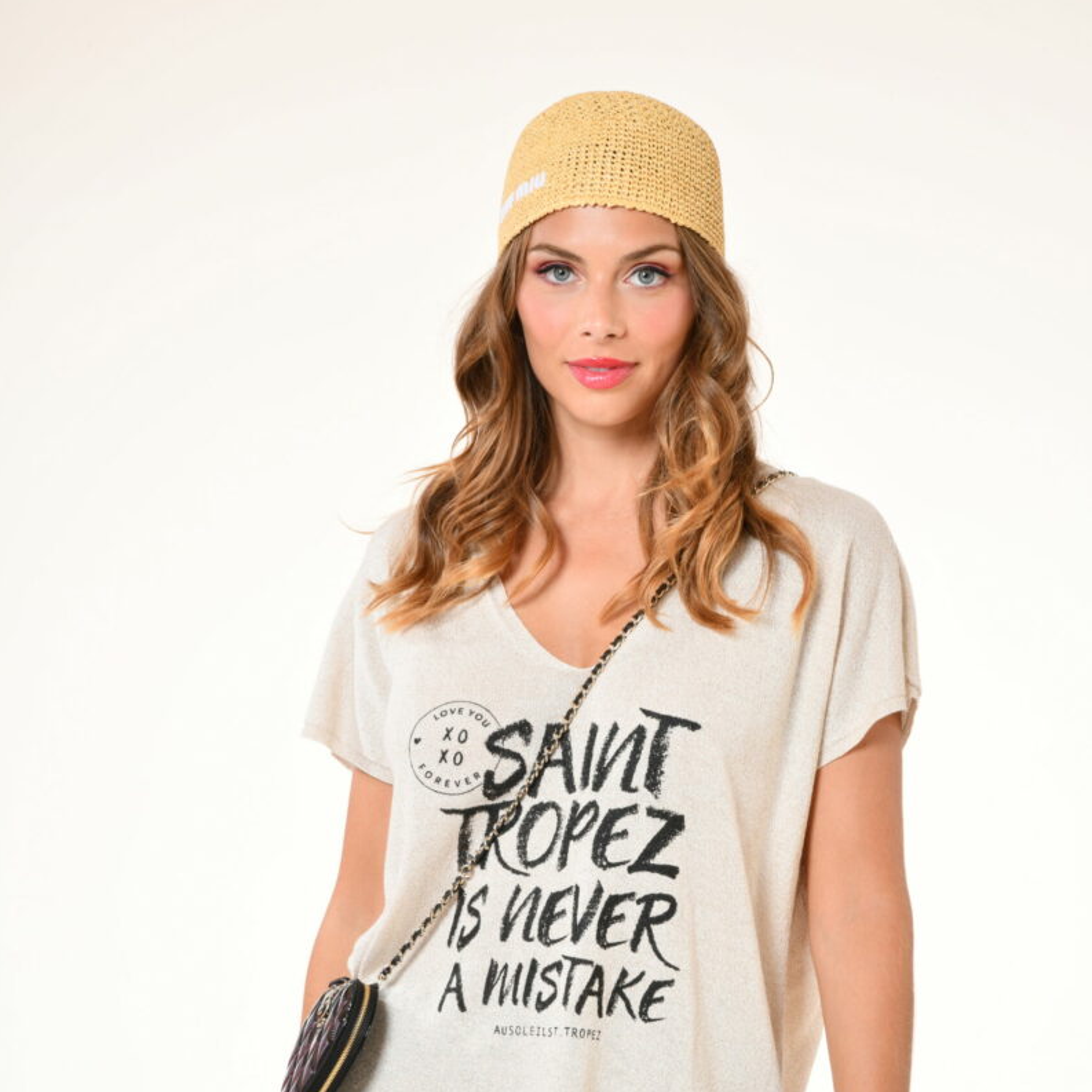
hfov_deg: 12.9
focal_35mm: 135
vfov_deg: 12.9
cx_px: 547
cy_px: 796
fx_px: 4818
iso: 100
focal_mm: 105
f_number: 16
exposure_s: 1/250
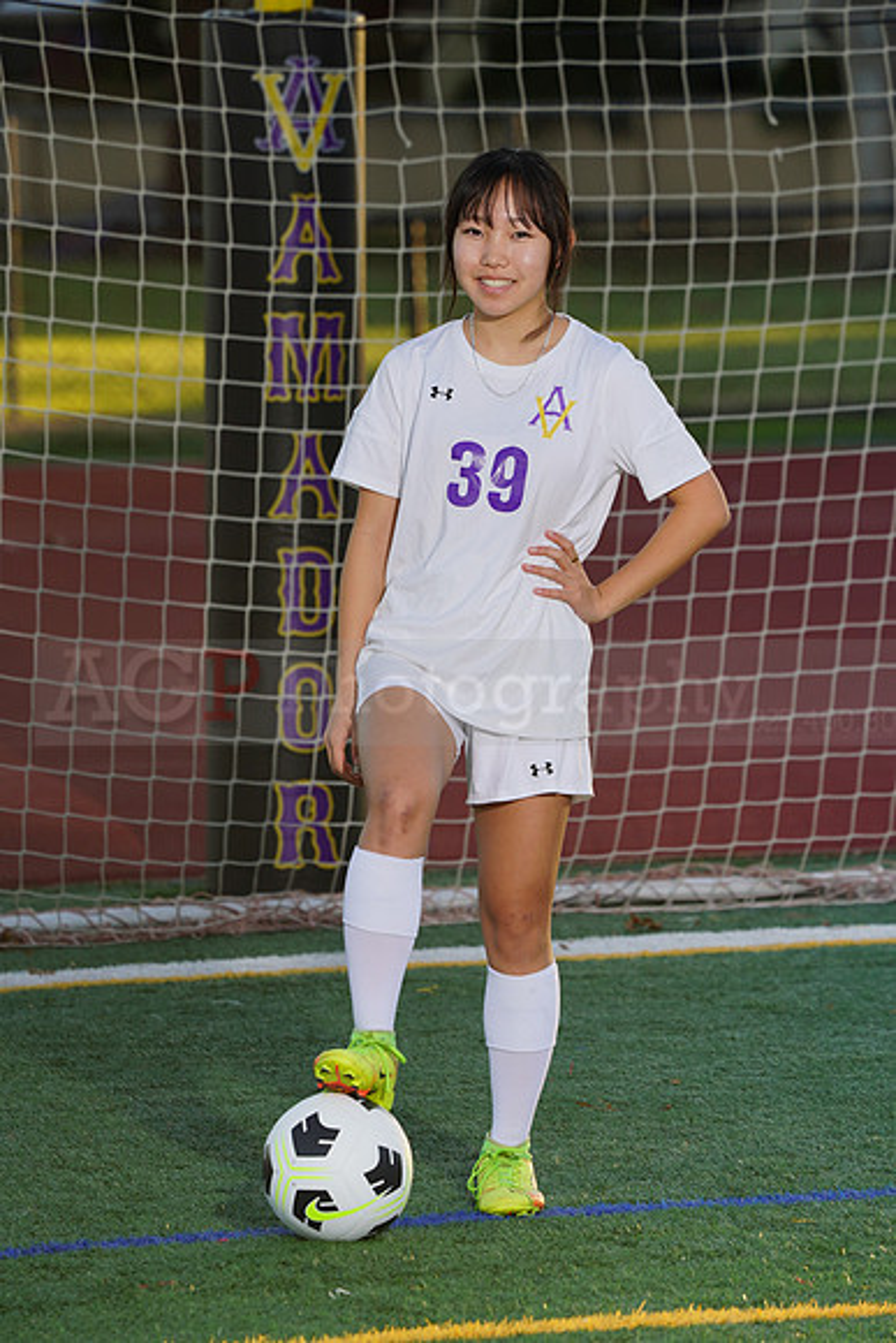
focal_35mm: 303
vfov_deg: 6.8
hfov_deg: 4.5
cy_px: 672
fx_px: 11304
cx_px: 448
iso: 200
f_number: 9
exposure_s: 1/200
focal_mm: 303
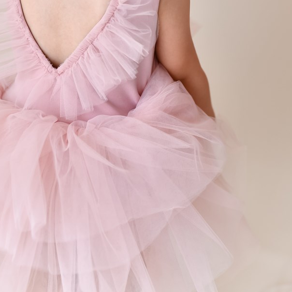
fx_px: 649
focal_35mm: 68
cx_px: 126
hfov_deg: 25.3
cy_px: 0
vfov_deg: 24.2
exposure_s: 1/250
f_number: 2.8
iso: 160
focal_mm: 35
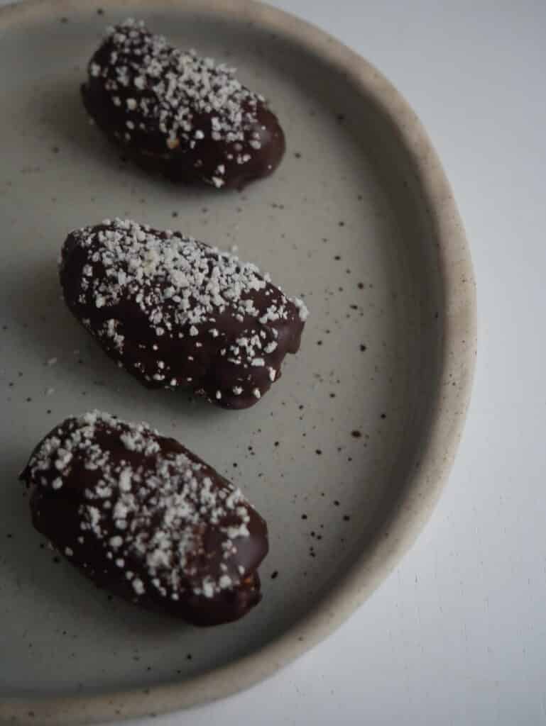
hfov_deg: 29.1
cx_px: 273
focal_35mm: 50
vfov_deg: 38.2
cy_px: 363
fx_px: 1051
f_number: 4.5
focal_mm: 25
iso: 400
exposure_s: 1/15
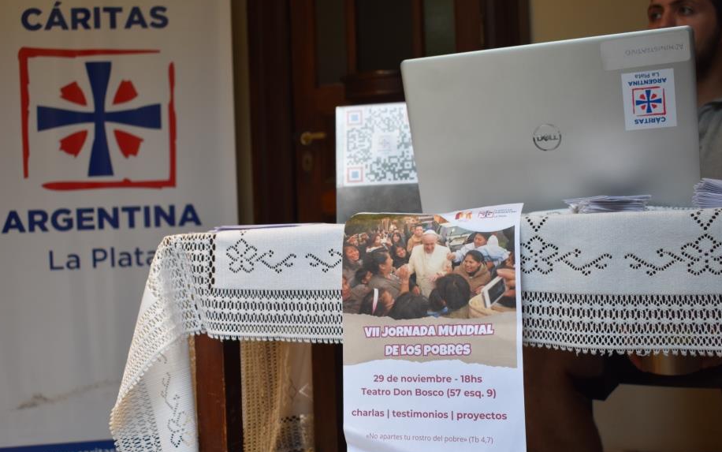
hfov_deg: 48.2
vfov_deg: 31.2
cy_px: 250
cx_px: 333
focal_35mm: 41
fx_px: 807
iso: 500
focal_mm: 24
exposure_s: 1/60
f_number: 4
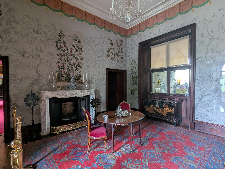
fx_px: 110
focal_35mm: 17
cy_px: 89
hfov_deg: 91.0
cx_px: 117
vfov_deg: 74.7
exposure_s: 1/33.3
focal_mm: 2.35
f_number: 2.2
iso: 149
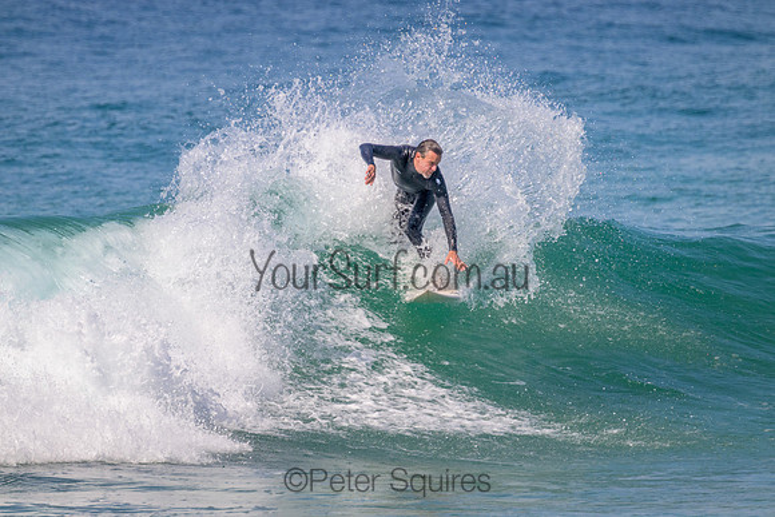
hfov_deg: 2.6
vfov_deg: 1.7
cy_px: 258
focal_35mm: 800
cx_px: 388
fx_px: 17225
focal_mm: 800
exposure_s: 1/2000
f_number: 11
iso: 1100
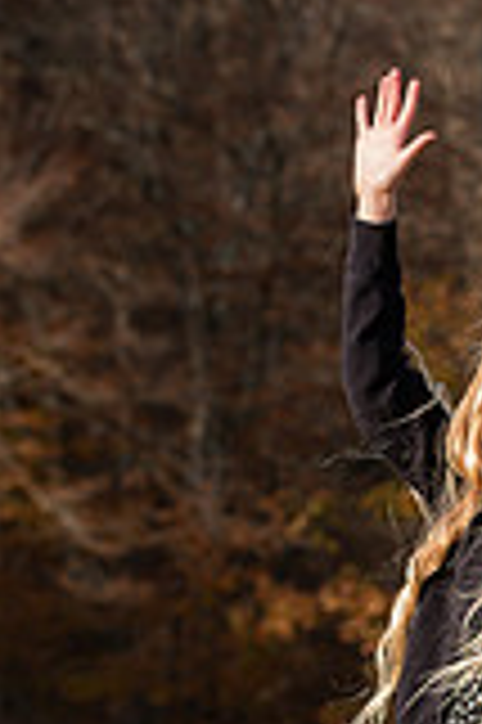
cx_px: 491
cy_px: 782
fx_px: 3945
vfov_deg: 10.4
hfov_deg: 7.0
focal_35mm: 196
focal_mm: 70
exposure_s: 1/1600
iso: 720
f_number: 4.5
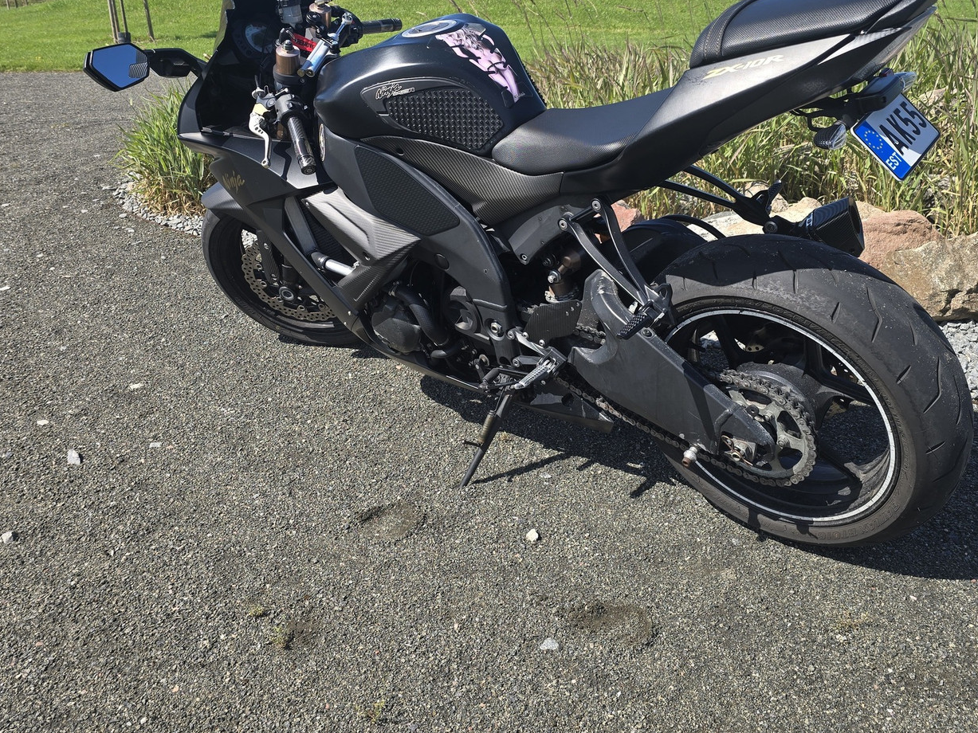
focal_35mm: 30
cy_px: 260
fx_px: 848
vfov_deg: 46.2
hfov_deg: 59.9
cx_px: 534
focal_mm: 6.3
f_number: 1.7
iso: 12
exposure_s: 1/606
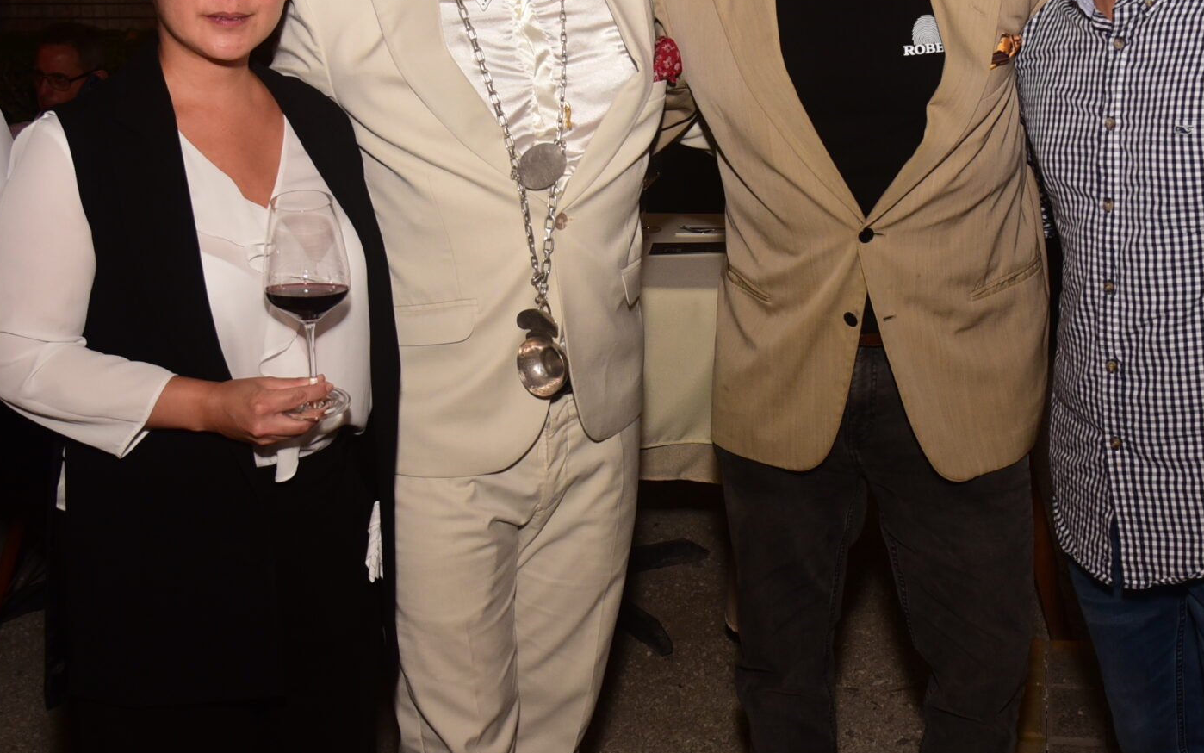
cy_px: 143
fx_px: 1838
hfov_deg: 36.0
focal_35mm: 56
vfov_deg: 22.8
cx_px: 773
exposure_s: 1/125
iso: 800
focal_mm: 30
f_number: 6.3
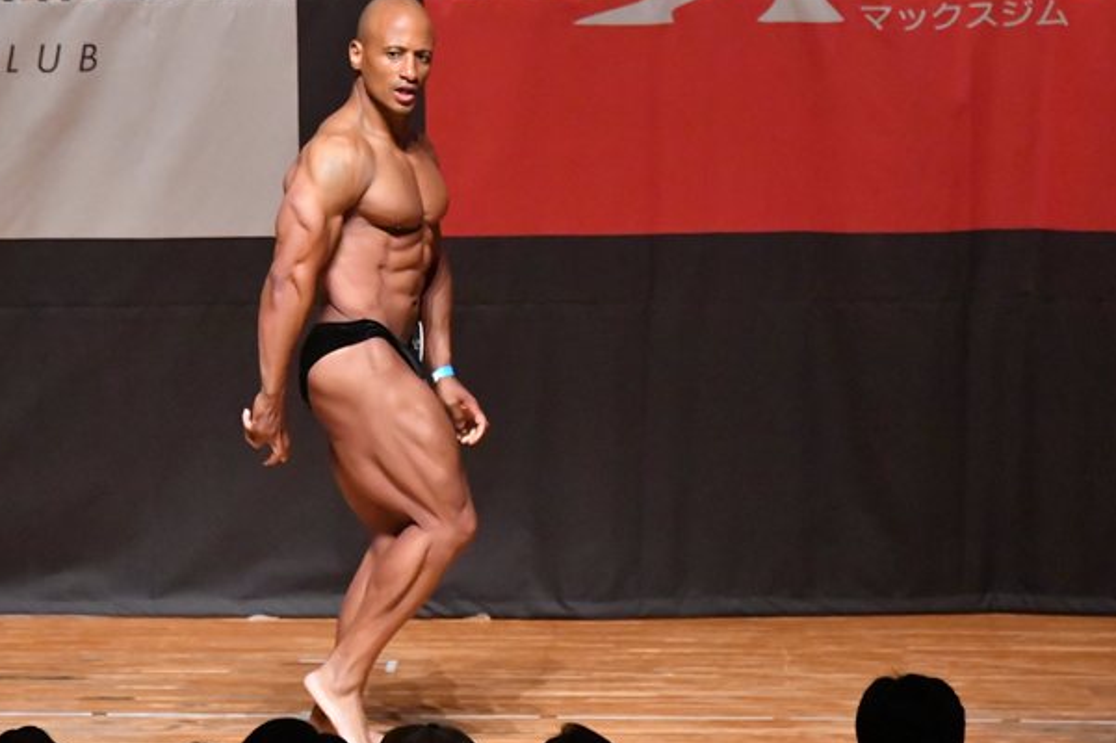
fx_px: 10782
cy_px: 368
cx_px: 422
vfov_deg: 3.9
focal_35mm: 348
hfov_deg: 5.9
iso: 12800
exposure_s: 1/400
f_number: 5.6
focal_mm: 180
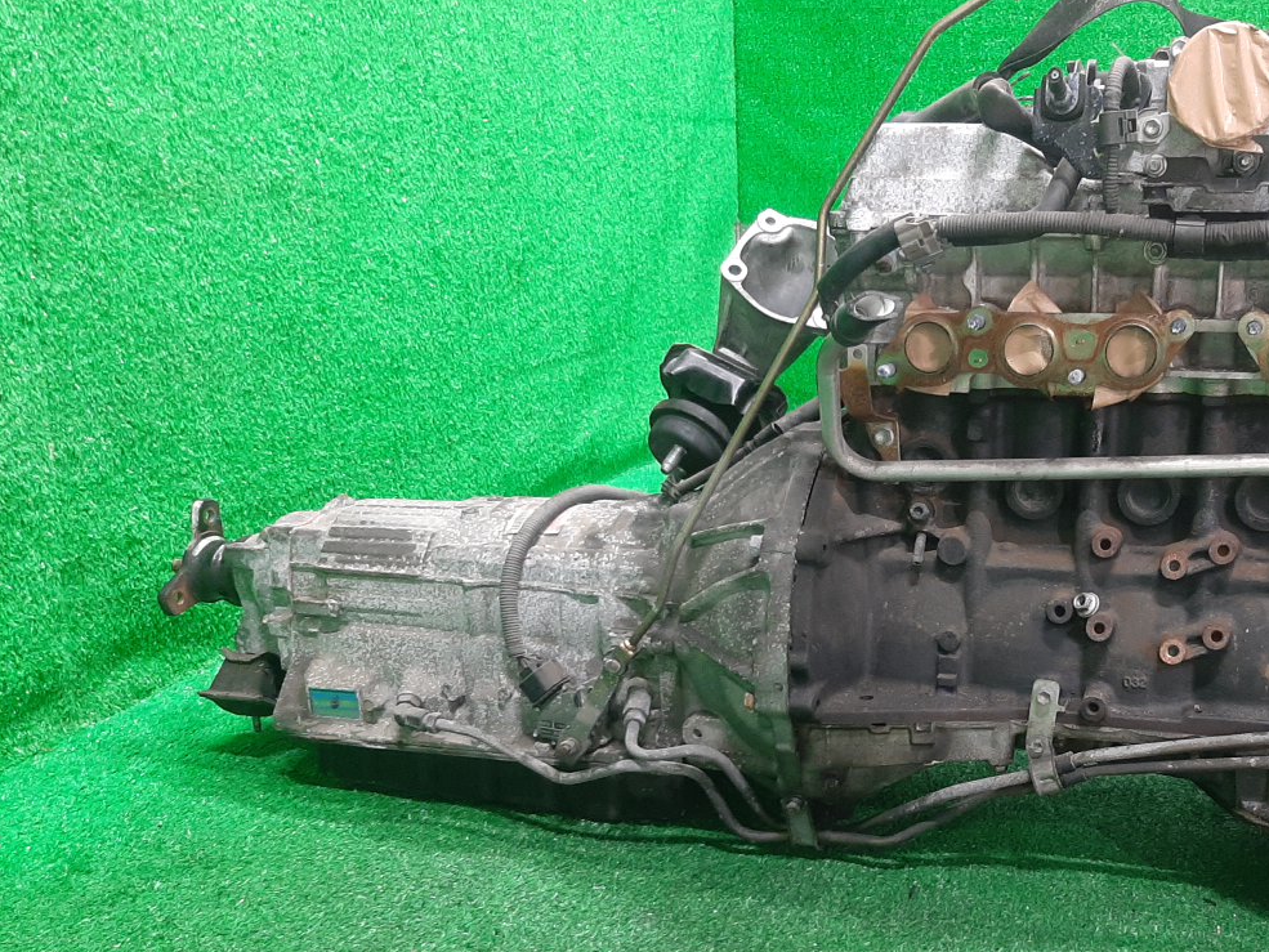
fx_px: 1393
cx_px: 925
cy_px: 669
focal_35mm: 38
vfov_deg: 37.1
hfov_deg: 47.5
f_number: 1.7
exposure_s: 1/33
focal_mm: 3.93
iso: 176
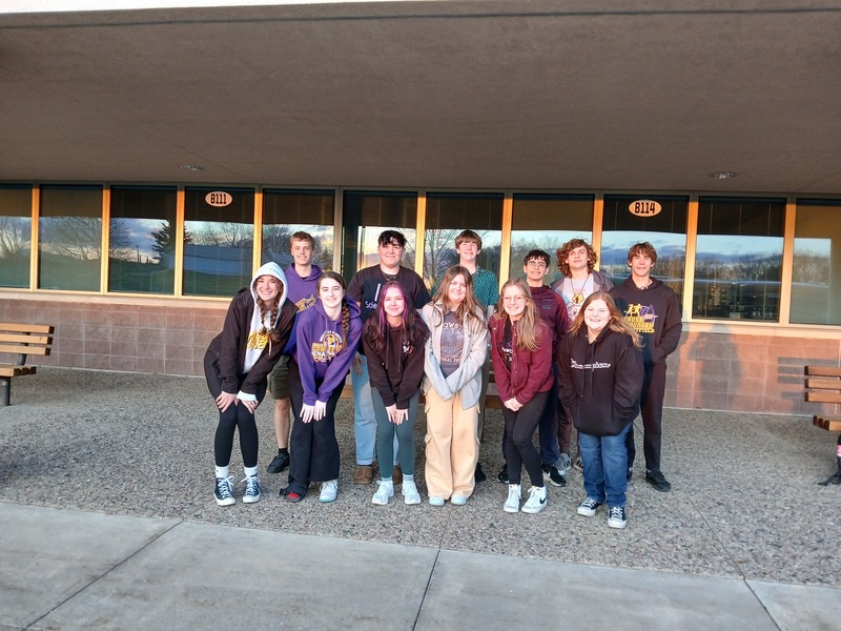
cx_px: 420
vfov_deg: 53.1
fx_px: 632
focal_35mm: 26
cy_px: 316
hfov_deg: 67.3
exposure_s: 1/60
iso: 125
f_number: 1.8
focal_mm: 3.98
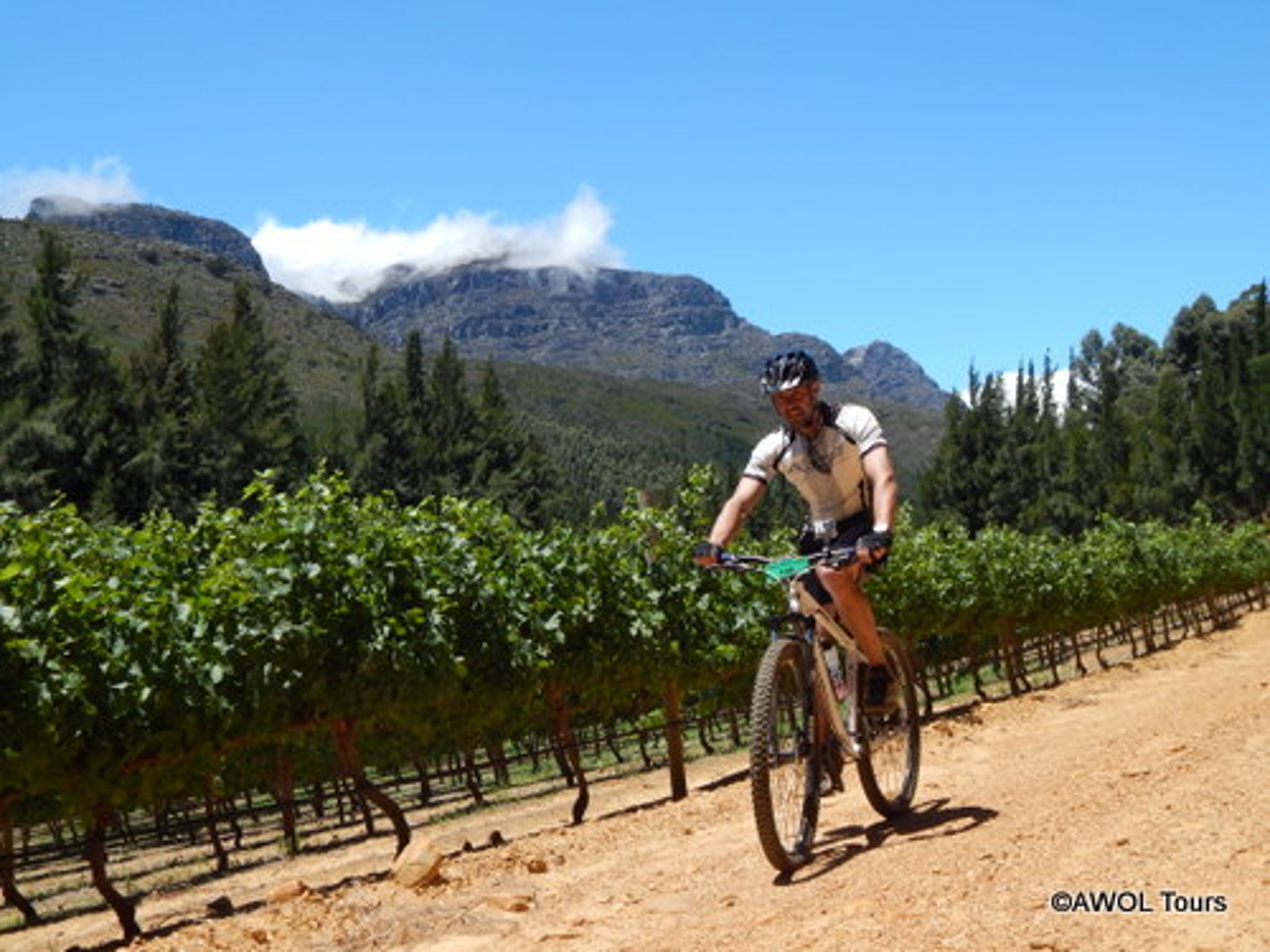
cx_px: 635
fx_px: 1394
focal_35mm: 38
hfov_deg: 49.0
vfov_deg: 37.7
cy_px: 476
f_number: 3.4
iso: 125
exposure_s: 1/1500
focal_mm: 6.8
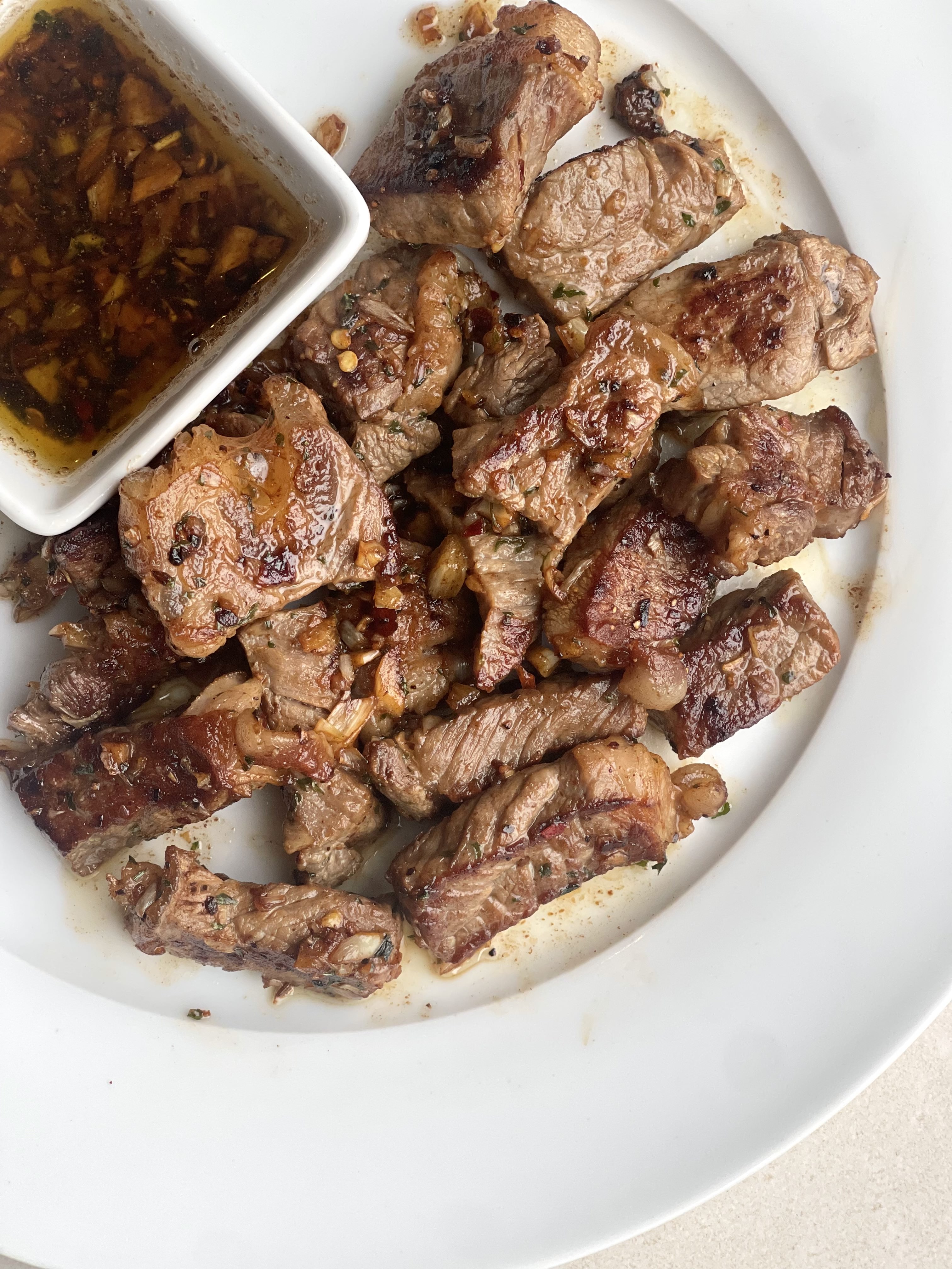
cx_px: 476
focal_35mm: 64
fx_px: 2347
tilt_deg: -86.2
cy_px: 634
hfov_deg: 22.9
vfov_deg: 30.3
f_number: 2.2
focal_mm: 7.5
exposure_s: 1/120
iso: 125
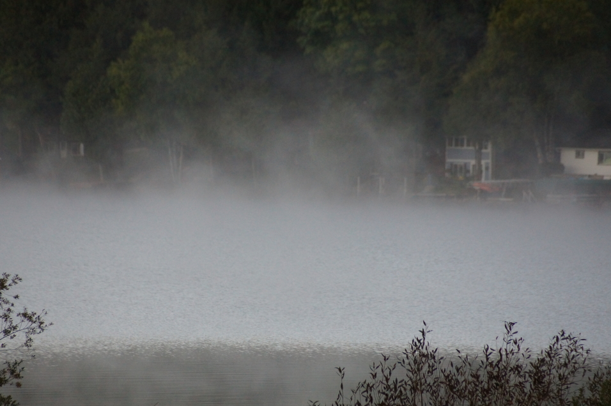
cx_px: 297
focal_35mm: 361
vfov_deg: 3.8
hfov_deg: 5.7
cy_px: 204
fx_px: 6123
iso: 1250
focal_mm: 230
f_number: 6.3
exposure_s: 1/400
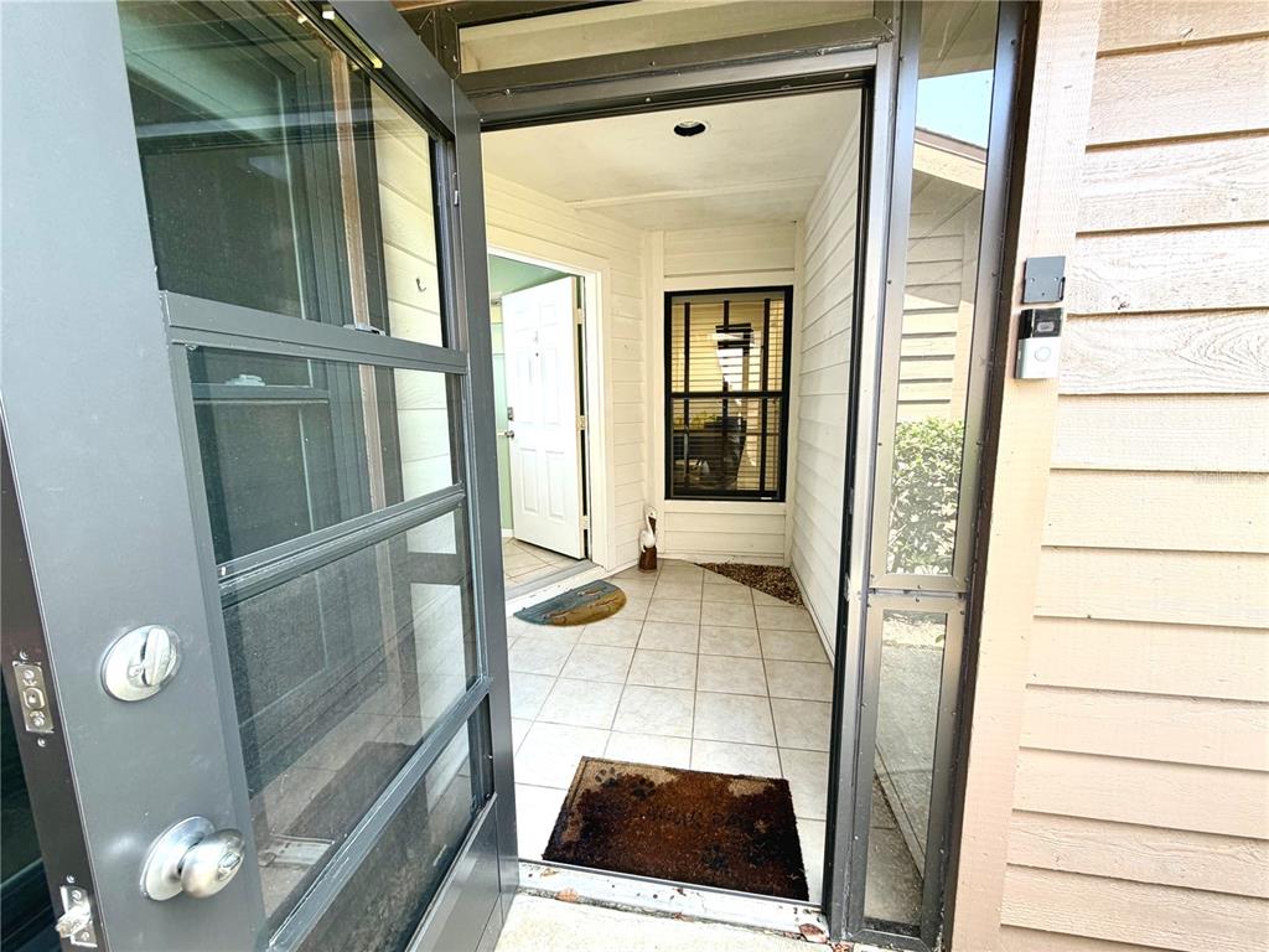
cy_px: 476
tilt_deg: -8.1
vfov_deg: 85.7
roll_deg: +0.6
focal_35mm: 14
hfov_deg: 102.1
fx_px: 513
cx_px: 634
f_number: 2.2
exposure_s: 1/62
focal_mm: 2.22
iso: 80
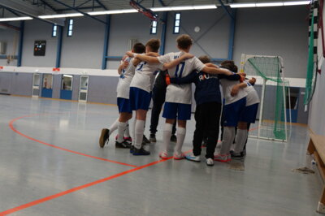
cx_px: 162
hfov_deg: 59.5
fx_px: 284
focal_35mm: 32
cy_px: 108
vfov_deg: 41.6
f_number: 4
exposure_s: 1/160
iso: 800
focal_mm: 21
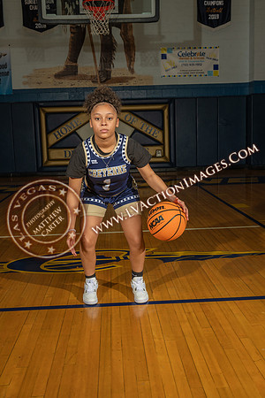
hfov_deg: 35.1
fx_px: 420
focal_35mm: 38
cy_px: 199
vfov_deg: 50.7
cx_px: 132
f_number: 7.1
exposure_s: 1/200
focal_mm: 38
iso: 160
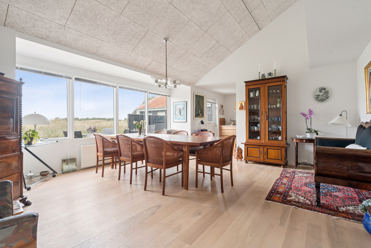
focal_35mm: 17
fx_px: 175
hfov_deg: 93.3
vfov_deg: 70.4
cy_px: 124
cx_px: 186
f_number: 8
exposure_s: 1/20
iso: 400
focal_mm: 17
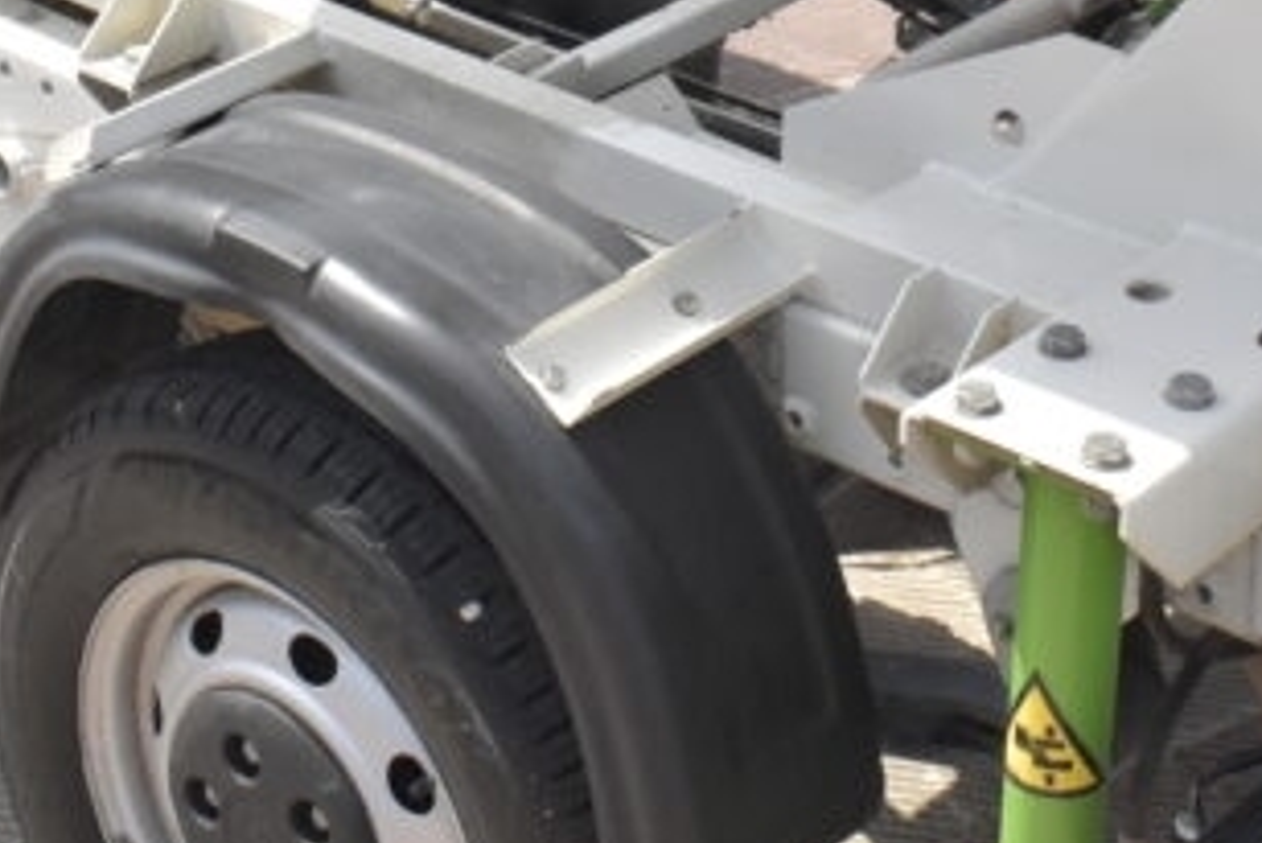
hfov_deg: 20.4
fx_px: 3507
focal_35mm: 100
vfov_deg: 13.3
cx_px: 756
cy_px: -222
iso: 1600
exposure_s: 1/2500
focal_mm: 20
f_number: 7.1
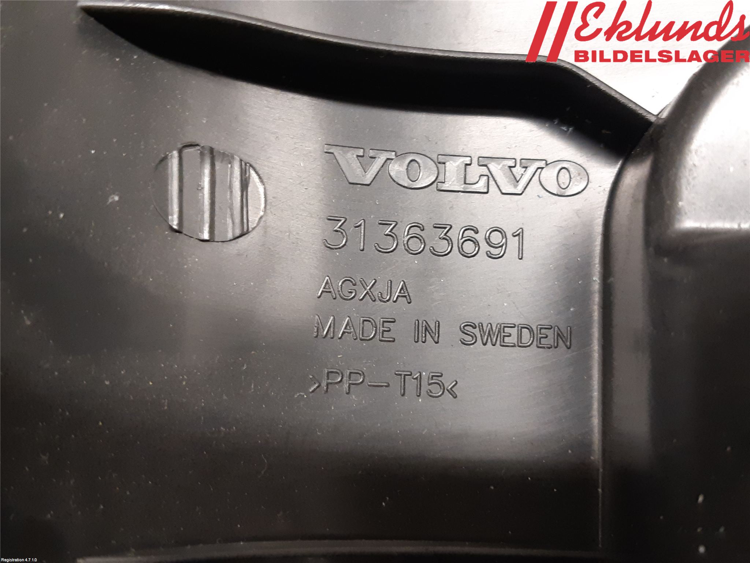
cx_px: 375
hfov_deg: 67.3
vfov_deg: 53.1
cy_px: 282
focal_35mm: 26
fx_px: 563
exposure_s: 1/25
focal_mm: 3.93
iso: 200
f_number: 1.7
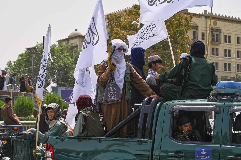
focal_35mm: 70
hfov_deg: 28.9
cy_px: 80
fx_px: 468
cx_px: 120
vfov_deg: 19.4
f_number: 7.1
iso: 100
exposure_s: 1/400
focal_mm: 70
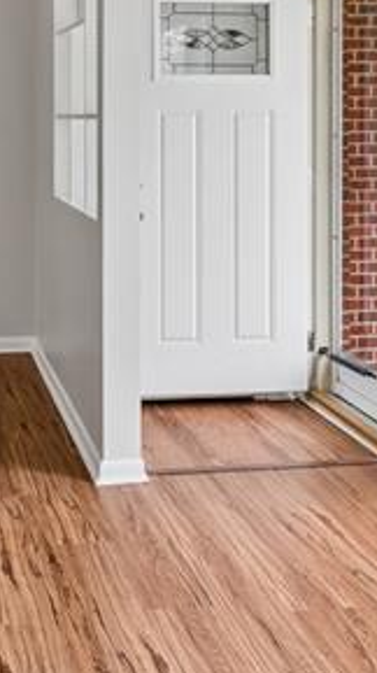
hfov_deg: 22.4
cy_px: 177
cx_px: 28
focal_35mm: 52
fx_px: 927
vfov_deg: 39.0
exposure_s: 1/8
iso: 400
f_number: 13
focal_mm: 14
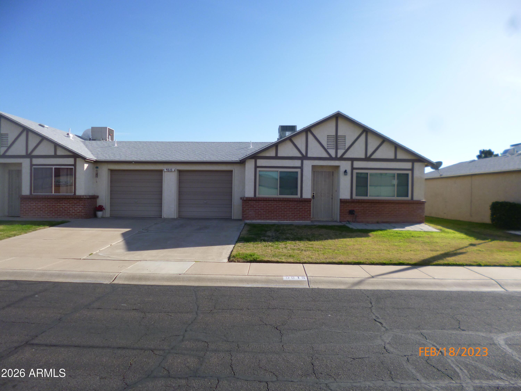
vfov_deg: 56.8
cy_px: 196
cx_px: 260
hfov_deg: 71.6
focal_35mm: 24
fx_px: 361
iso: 100
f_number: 2.5
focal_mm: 4.3
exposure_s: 1/1300
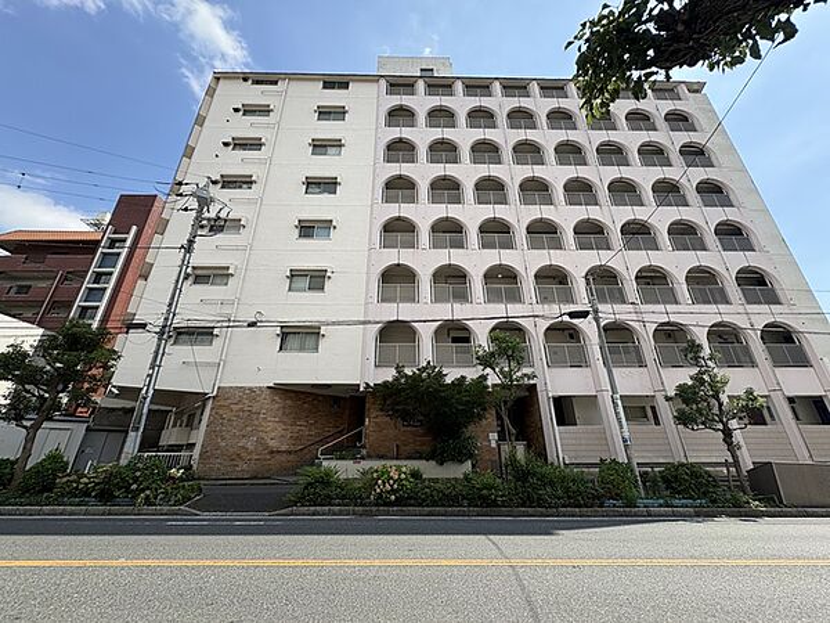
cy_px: 312
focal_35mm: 14
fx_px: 336
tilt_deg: +23.9
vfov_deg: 85.7
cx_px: 415
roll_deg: +0.5
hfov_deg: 102.1
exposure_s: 1/1063
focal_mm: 2.22
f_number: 2.2
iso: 40
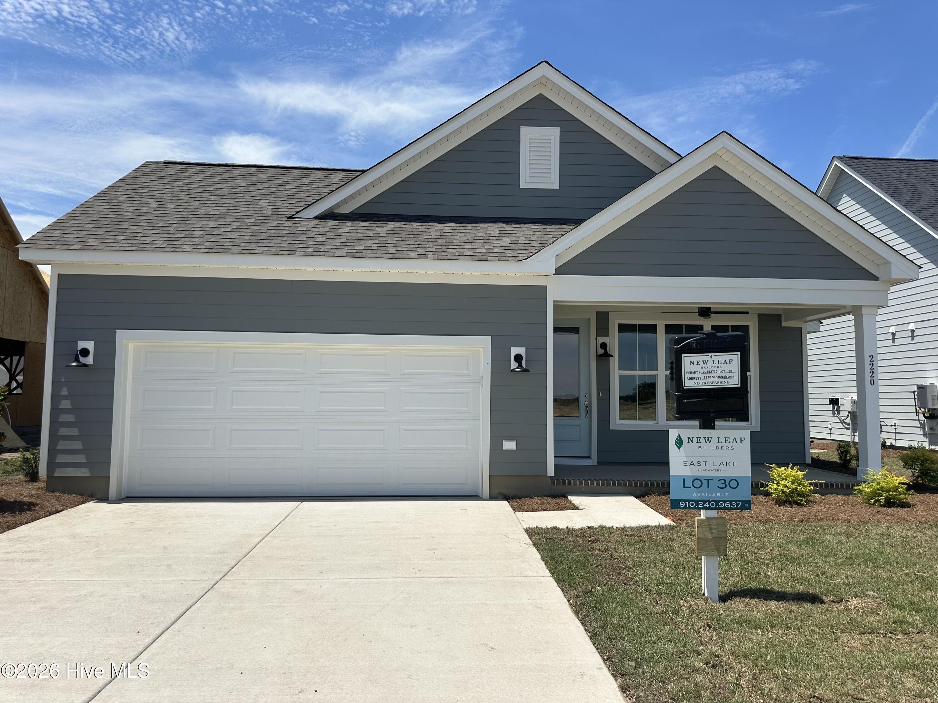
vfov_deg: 56.8
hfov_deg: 71.6
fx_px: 650
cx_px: 469
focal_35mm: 24
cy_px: 352
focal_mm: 6.86
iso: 80
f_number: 1.78
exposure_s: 1/7576
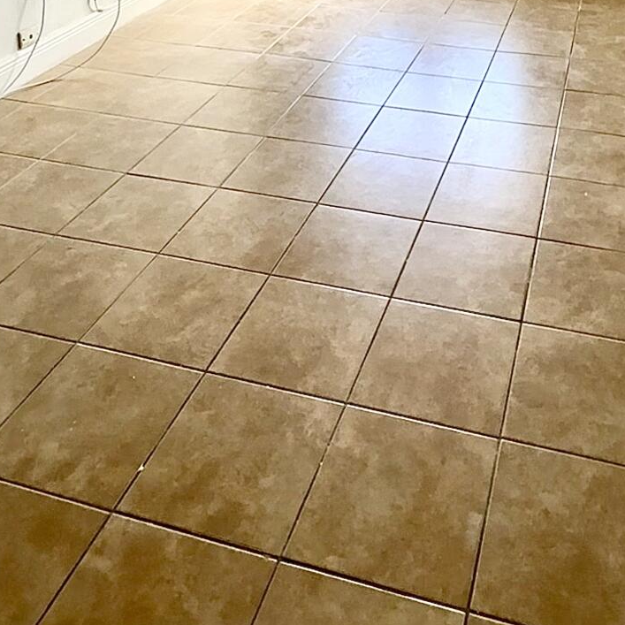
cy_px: -70
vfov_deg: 38.6
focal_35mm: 35
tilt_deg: -14.7
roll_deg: -0.9
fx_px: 715
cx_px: 427
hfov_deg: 46.3
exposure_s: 1/180
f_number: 2.2
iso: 16
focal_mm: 2.22
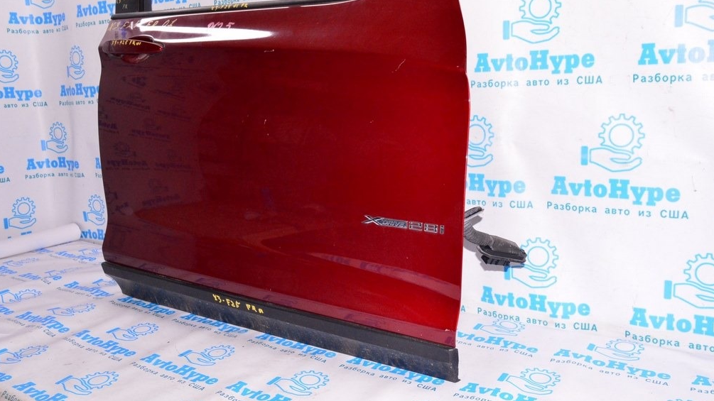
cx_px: 360
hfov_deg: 61.0
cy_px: 193
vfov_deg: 36.7
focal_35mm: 32
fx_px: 606
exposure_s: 1/200
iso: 1600
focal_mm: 20
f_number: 8
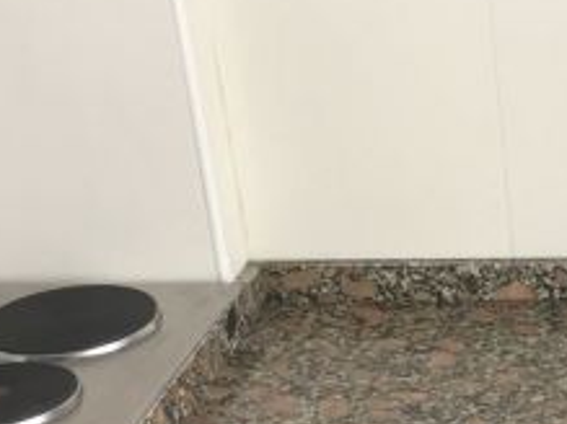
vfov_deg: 13.8
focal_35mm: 106
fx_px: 1735
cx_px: 787
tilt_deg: -25.2
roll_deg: -0.1
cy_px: 406
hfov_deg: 17.2
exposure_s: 1/33
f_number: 2.2
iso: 80
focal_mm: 4.15
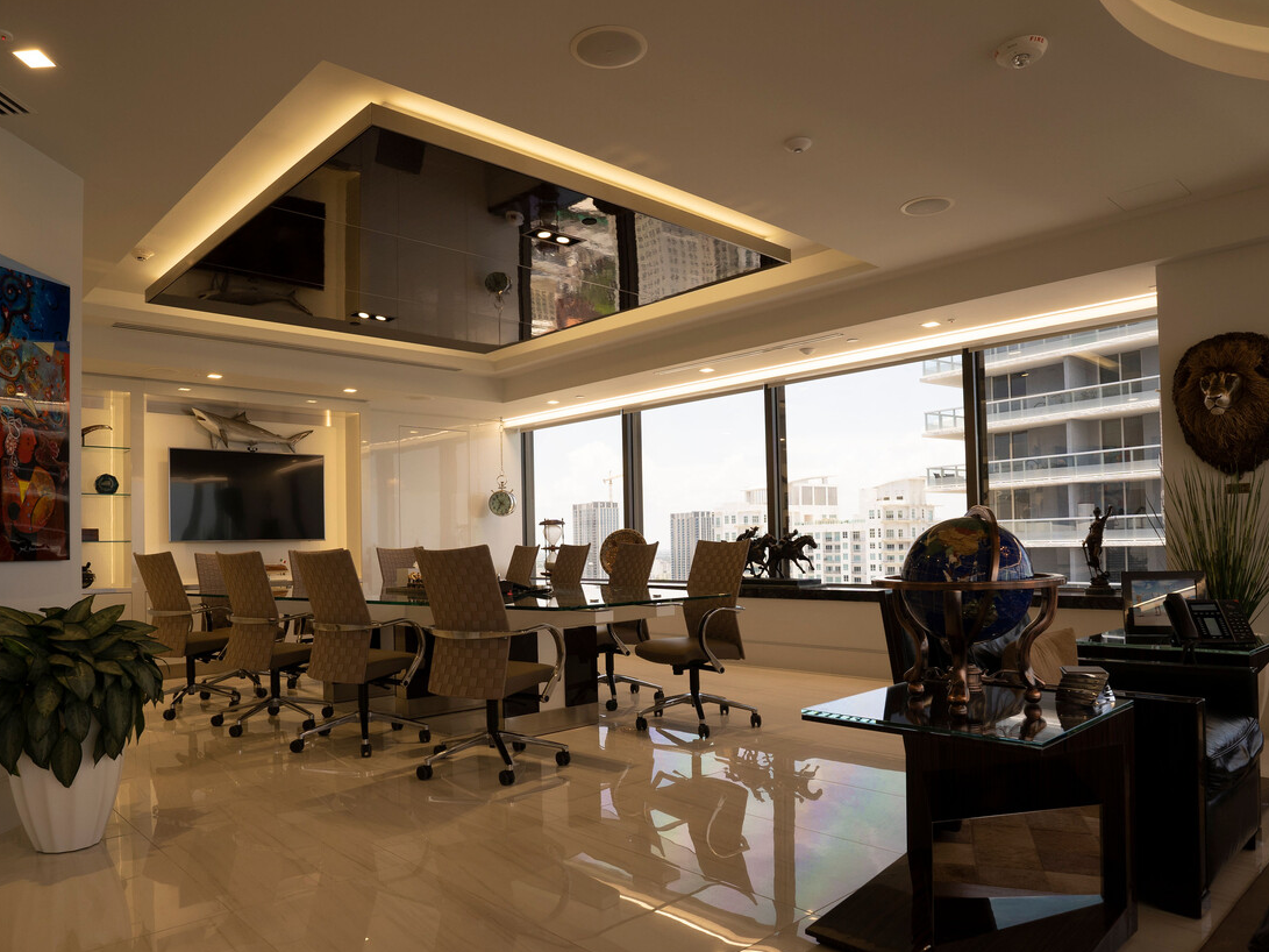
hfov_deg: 73.9
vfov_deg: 58.7
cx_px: 603
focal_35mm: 23
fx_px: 843
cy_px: 531
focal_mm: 18
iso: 250
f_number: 9
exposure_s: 1/30
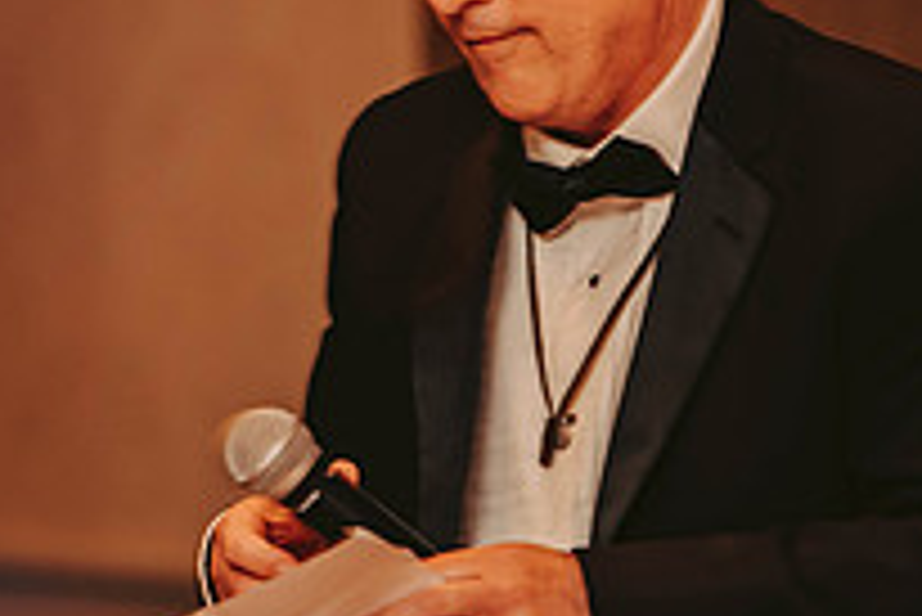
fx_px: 14480
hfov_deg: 3.6
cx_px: 598
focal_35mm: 565
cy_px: 173
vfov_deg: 2.4
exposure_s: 1/60
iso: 800
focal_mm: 200
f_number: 2.8
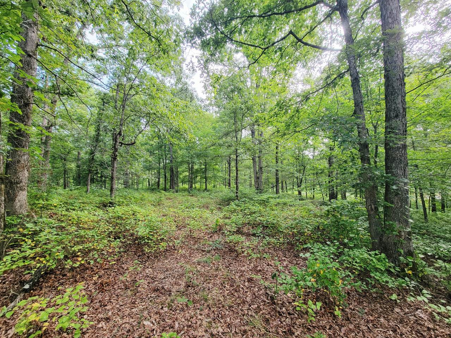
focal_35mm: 13
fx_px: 169
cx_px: 226
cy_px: 169
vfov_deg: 89.9
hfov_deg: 106.2
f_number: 2.2
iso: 50
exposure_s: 1/120
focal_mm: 2.2
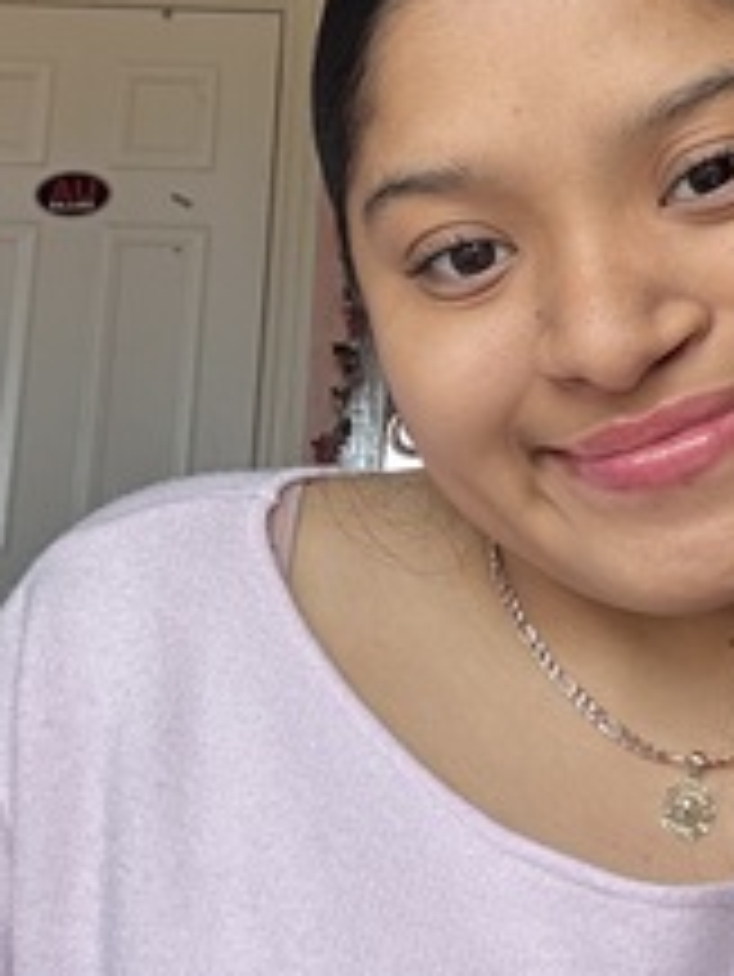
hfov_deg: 21.0
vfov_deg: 28.1
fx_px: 1949
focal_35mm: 69
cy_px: 369
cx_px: 628
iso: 64
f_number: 1.9
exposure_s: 1/121
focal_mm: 2.69
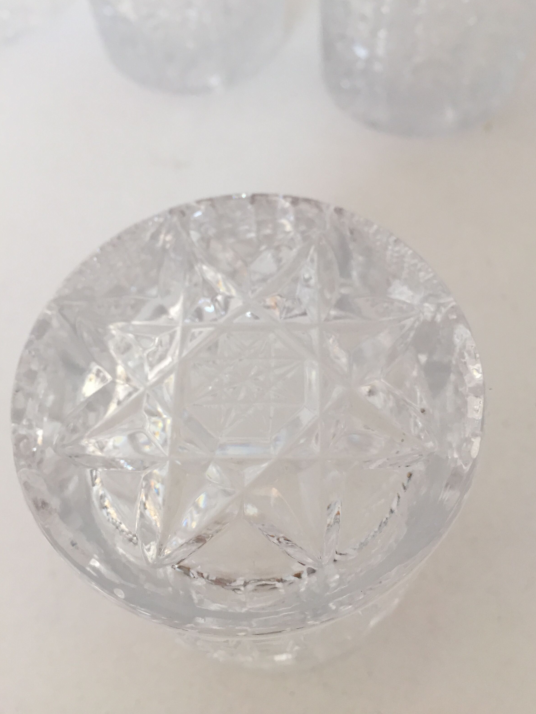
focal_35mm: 30
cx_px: 268
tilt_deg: -63.8
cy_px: 346
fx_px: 619
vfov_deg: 60.0
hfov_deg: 46.8
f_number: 2.2
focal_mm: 4.15
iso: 40
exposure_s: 1/33
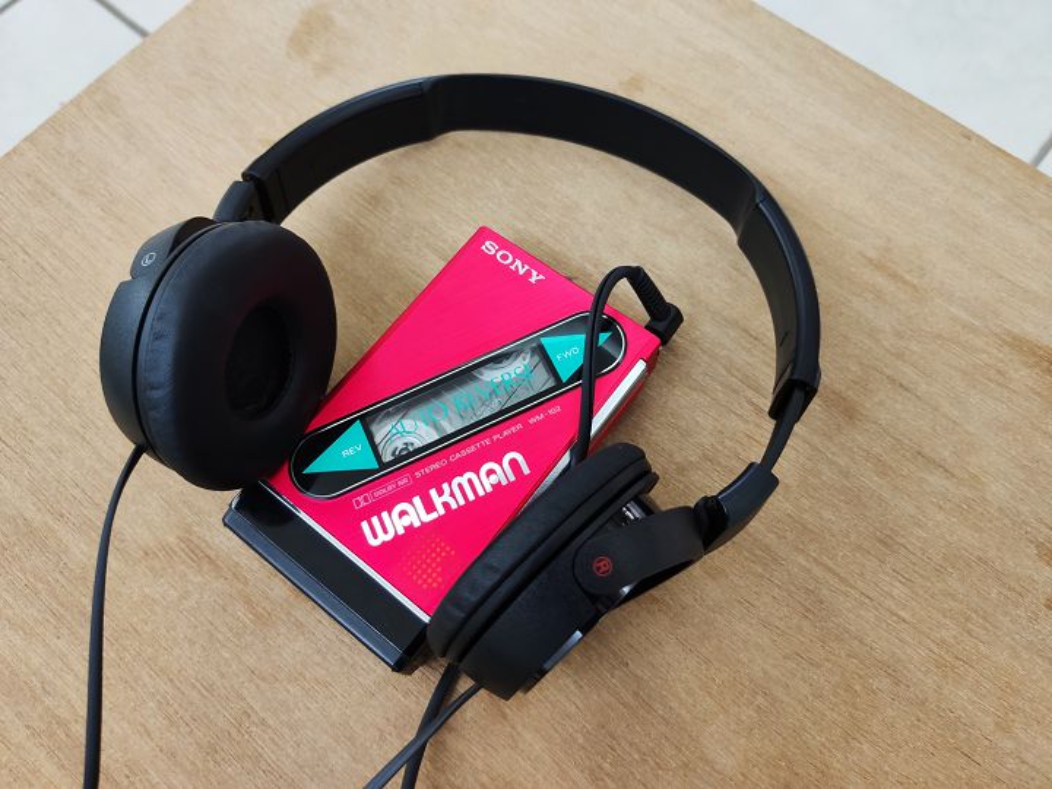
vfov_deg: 51.4
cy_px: 394
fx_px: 821
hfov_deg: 65.3
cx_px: 526
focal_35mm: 27
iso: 735
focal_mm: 4.75
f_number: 1.75
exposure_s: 1/60
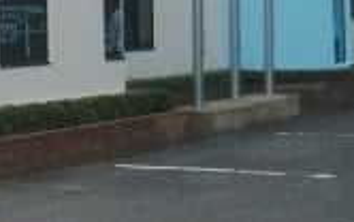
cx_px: -226
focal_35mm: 155
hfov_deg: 12.6
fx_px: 1496
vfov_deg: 8.1
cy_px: -192
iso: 64
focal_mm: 6.66
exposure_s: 1/200
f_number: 3.9
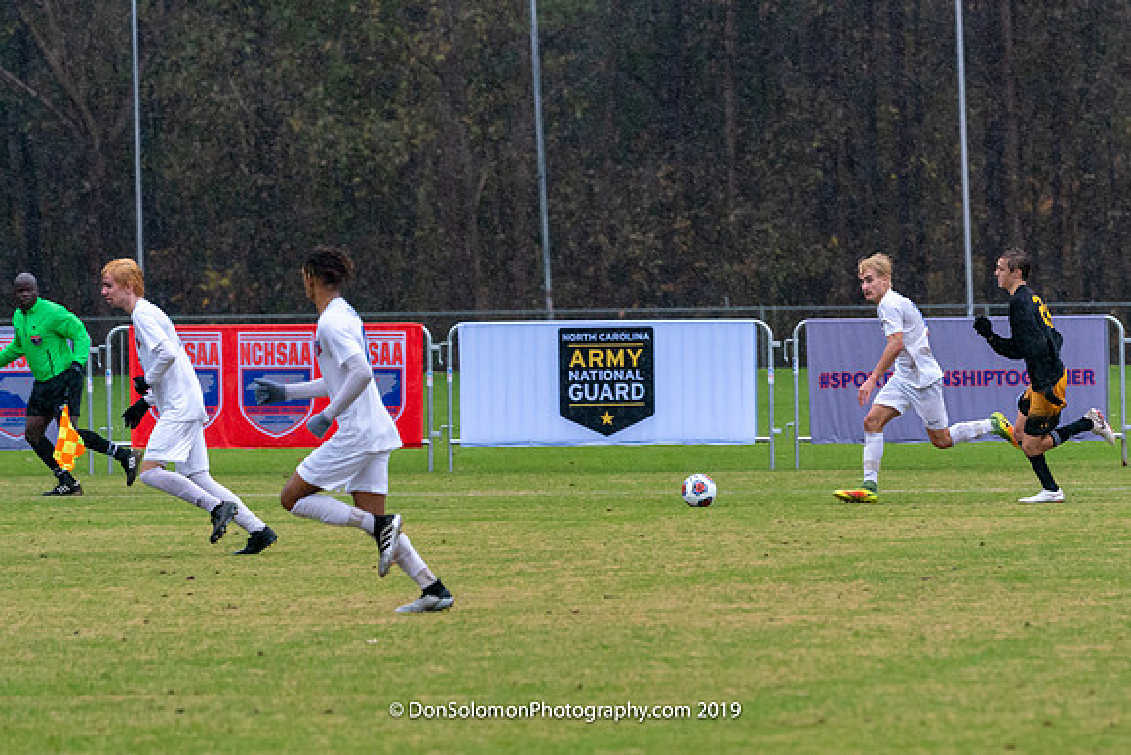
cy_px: 488
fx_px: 11618
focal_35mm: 370
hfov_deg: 5.6
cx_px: 857
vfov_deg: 3.7
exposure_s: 1/1000
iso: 3200
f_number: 5.6
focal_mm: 244
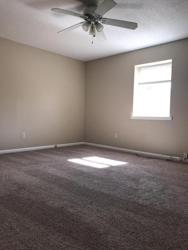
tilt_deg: -1.1
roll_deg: -0.5
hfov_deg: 49.7
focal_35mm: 28
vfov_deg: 63.4
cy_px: 125
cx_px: 94
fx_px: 203
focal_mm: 3.99
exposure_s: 1/120
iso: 40
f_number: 1.8
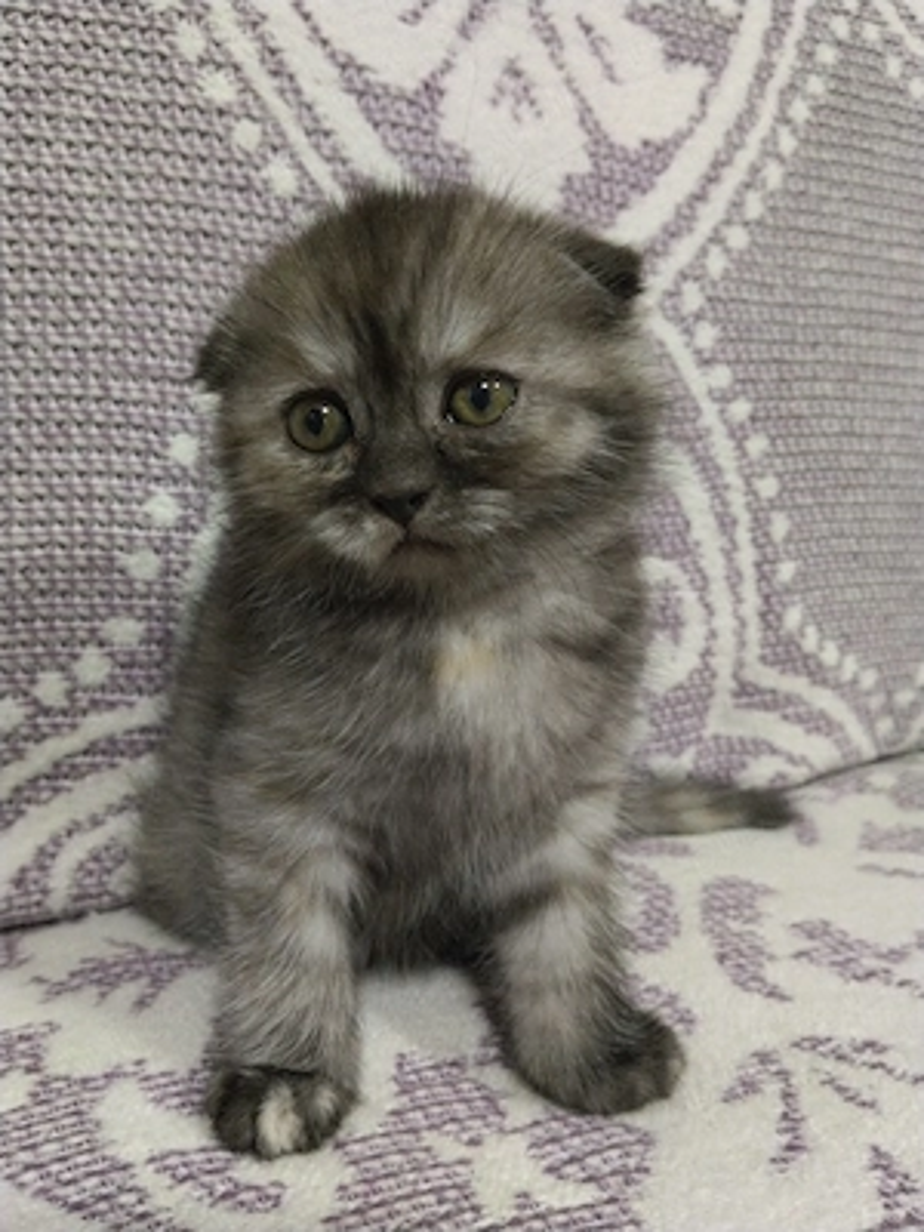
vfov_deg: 61.7
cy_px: 616
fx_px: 1032
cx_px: 462
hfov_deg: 48.2
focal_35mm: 29
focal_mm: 4.22
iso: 500
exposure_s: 1/25
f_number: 1.8
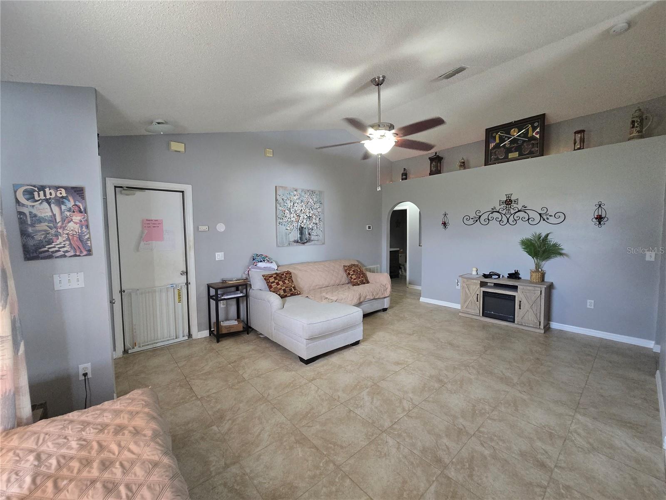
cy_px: 250
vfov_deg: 89.9
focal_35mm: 13
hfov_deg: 106.2
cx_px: 333
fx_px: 250
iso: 640
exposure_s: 1/60
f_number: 2.2
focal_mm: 2.2
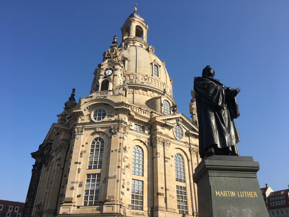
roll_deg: +0.8
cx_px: 144
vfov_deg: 48.2
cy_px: 108
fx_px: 242
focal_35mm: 29
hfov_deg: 61.7
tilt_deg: +32.2
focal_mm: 4.15
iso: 25
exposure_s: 1/1672
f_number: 2.2
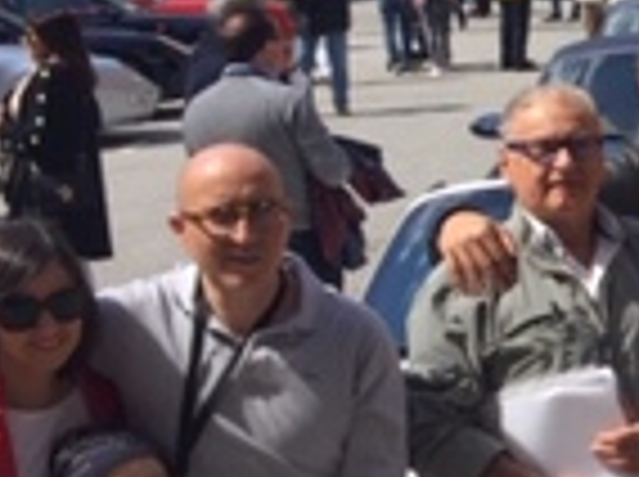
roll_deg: +1.3
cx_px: 1305
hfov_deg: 13.0
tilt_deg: -6.5
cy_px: 148
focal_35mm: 131
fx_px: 2414
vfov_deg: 11.3
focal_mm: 4.15
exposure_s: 1/860
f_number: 2.2
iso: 32
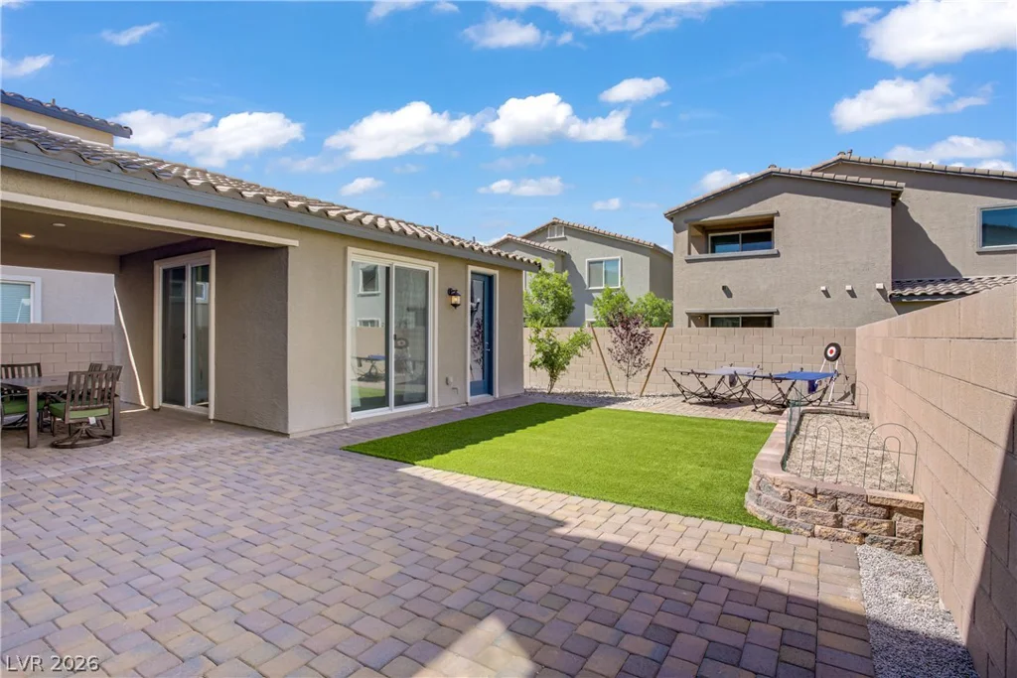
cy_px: 339
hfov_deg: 93.3
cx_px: 508
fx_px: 480
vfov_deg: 70.5
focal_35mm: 17
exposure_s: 1/125
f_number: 8
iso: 100
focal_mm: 17
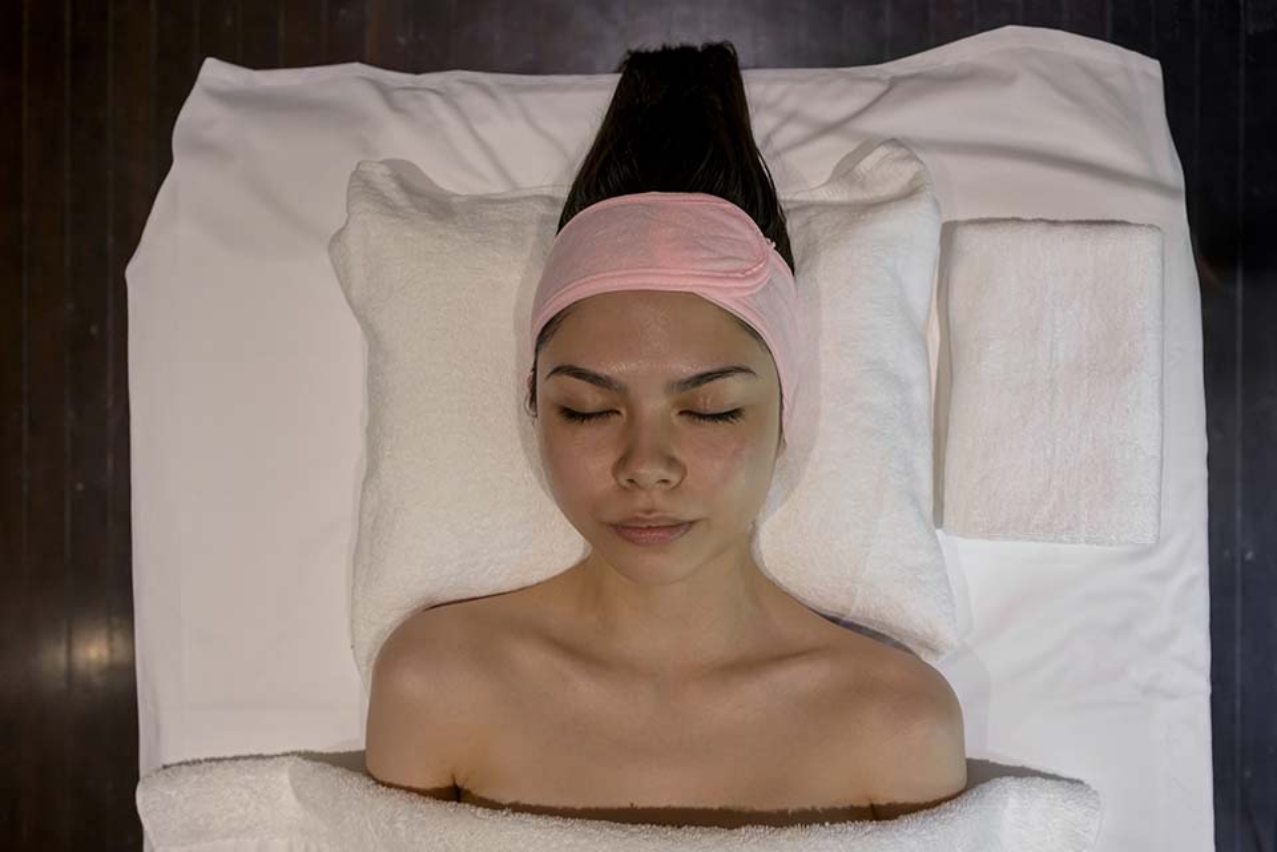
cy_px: 426
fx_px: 1029
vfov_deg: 45.0
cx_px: 638
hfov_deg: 63.7
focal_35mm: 29
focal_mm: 29
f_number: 4.5
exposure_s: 1/200
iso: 1800
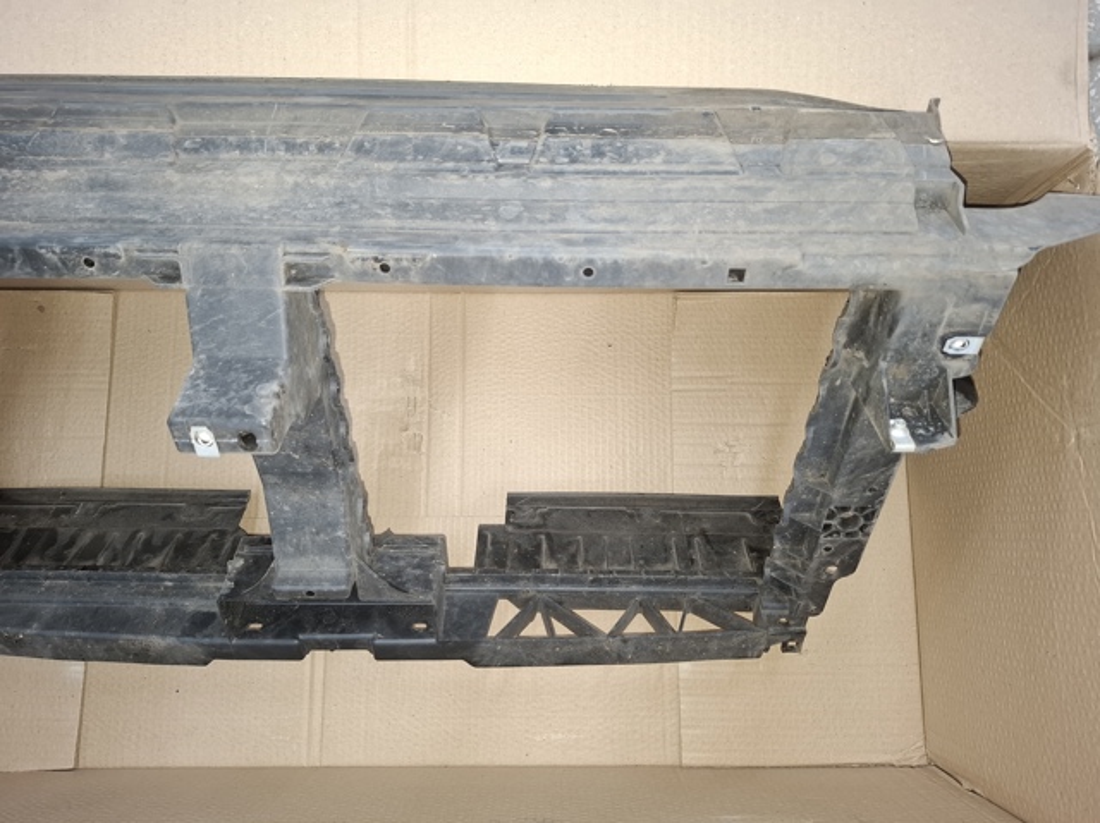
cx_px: 550
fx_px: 730
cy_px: 412
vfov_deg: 58.8
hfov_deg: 74.0
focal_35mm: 23
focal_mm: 5.54
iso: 320
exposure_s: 1/40
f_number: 1.8
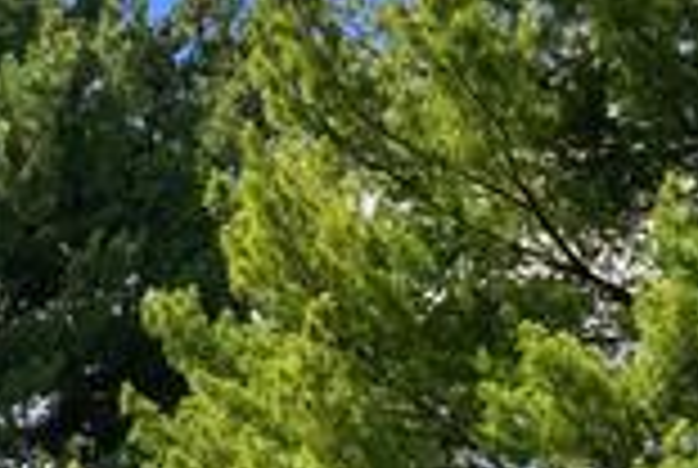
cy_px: 1530
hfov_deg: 10.0
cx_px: -707
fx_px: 3710
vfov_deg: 6.4
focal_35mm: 191
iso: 800
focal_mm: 29
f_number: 11
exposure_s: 1/500
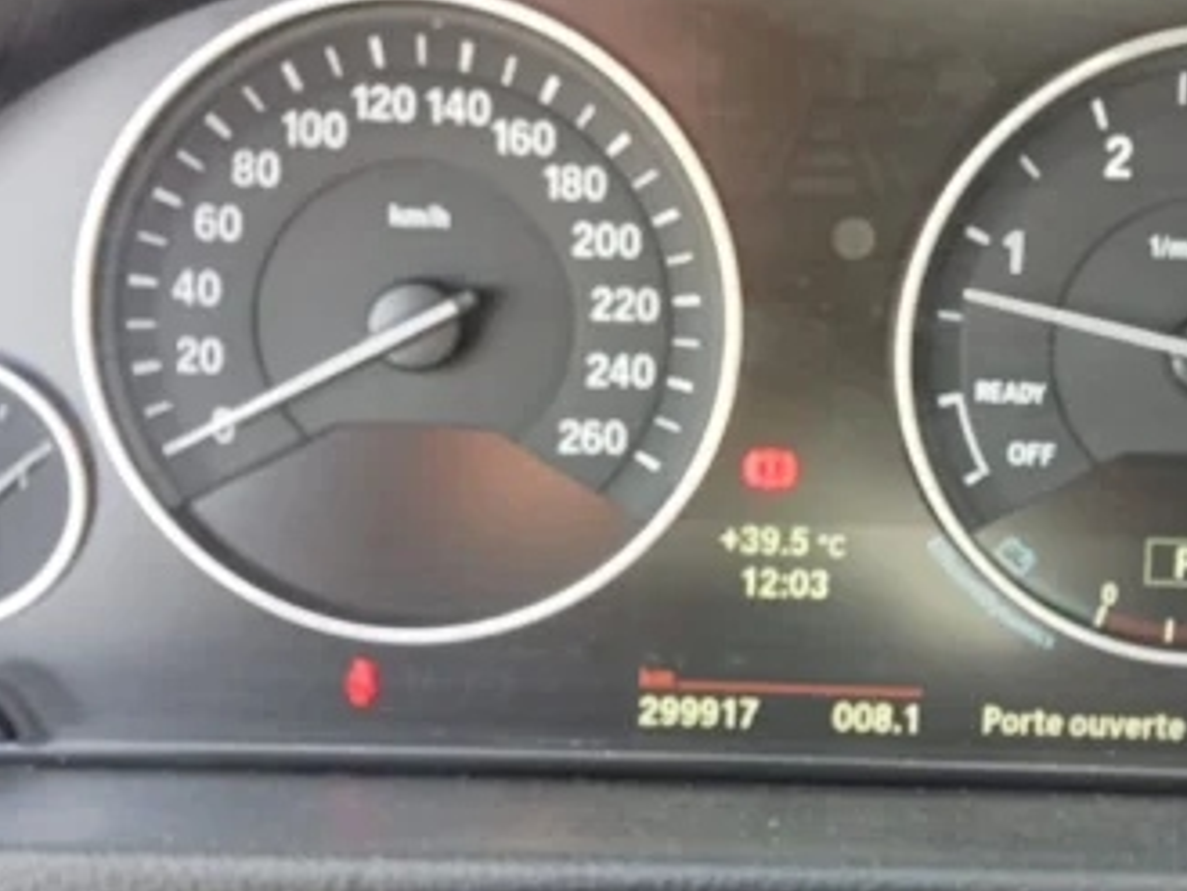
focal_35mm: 51
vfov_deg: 28.5
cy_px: 379
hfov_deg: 37.3
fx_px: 1749
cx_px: 725
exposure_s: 1/33.3
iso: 262
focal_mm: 3.46
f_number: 2.2
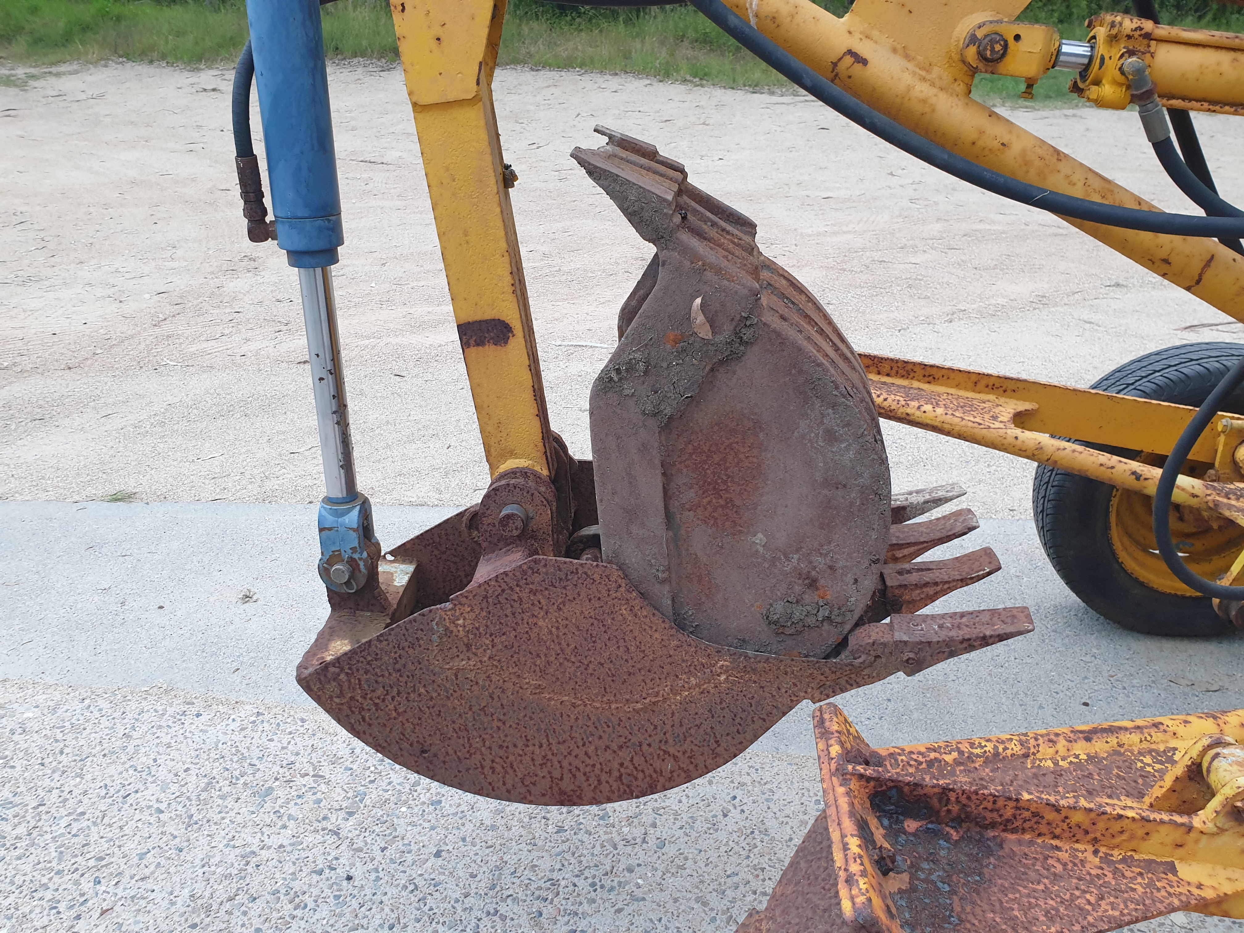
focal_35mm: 26
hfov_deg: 67.3
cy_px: 466
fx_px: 934
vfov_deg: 53.1
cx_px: 622
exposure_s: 1/60
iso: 160
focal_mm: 4.3
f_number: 2.4
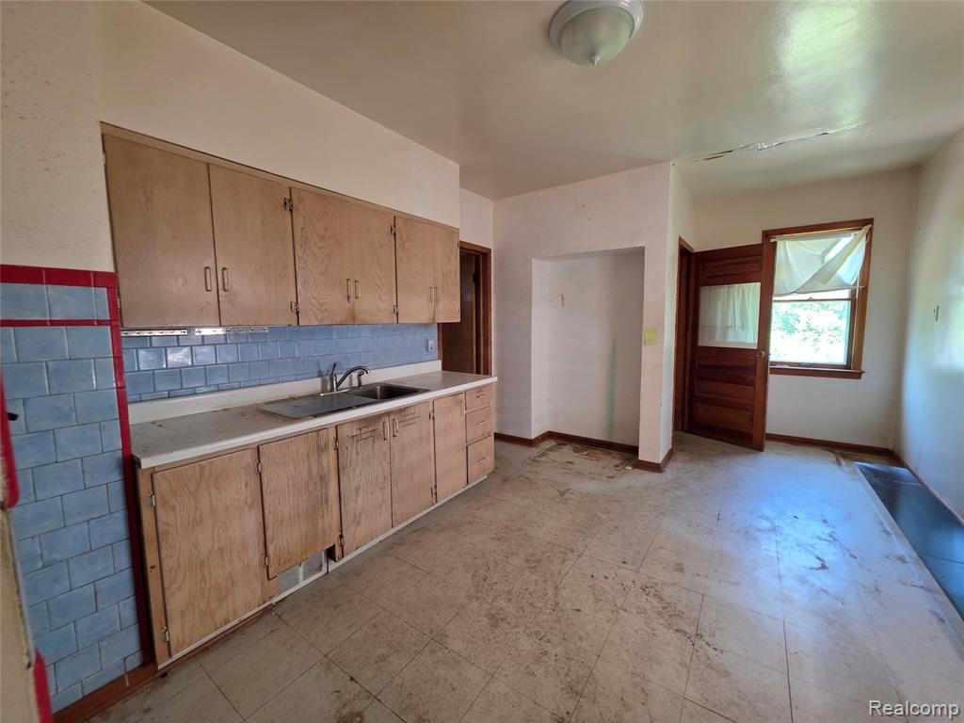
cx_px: 482
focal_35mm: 13
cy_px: 362
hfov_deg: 106.2
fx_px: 362
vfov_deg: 89.9
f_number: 1.9
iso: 200
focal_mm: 2.2
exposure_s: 1/60
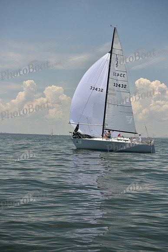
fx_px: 490
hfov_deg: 19.5
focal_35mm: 70
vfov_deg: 28.8
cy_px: 126
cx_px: 84
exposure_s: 1/2500
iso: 320
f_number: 4
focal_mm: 70
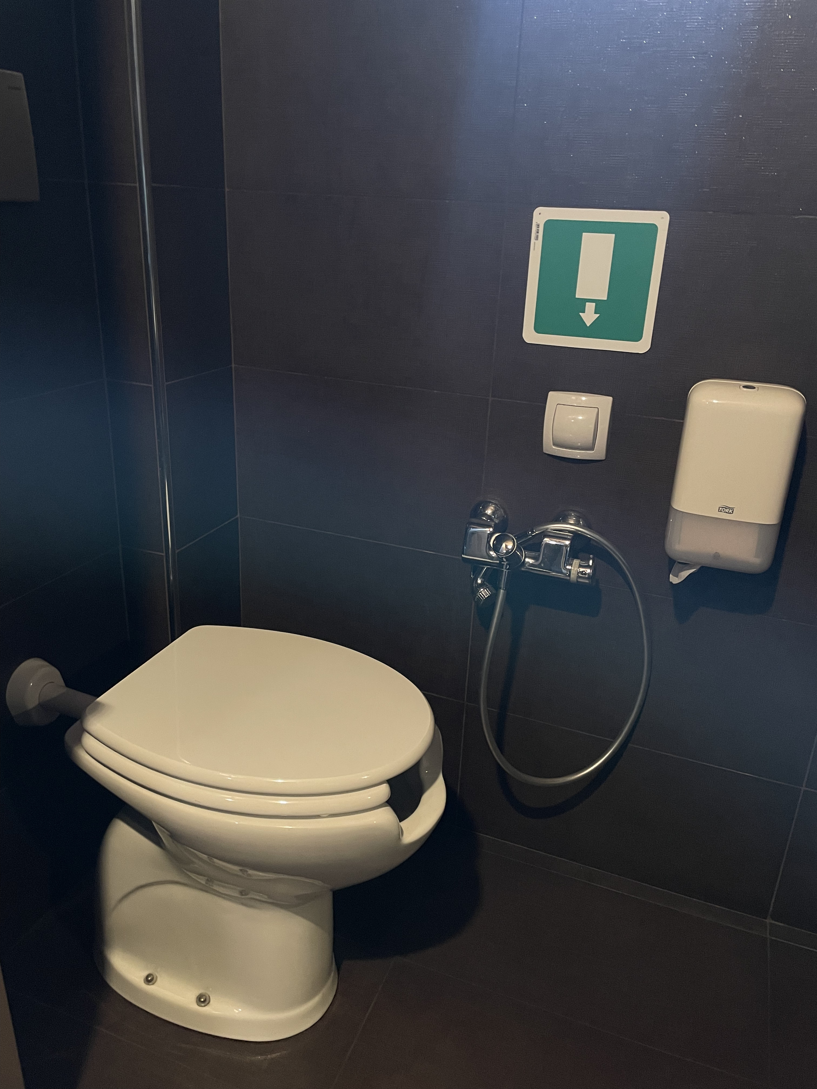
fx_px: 818
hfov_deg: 53.1
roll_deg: -2.3
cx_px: 408
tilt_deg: -22.5
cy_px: 544
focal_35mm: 26
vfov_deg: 67.3
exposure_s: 1/50
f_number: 1.6
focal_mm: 4.2
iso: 400
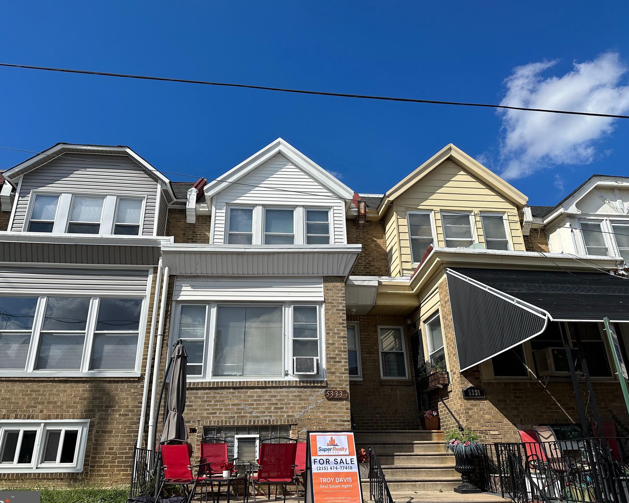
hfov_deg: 66.0
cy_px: 257
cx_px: 304
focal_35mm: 26
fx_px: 484
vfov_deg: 54.9
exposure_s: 1/7042
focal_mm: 6.86
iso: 80
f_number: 1.78
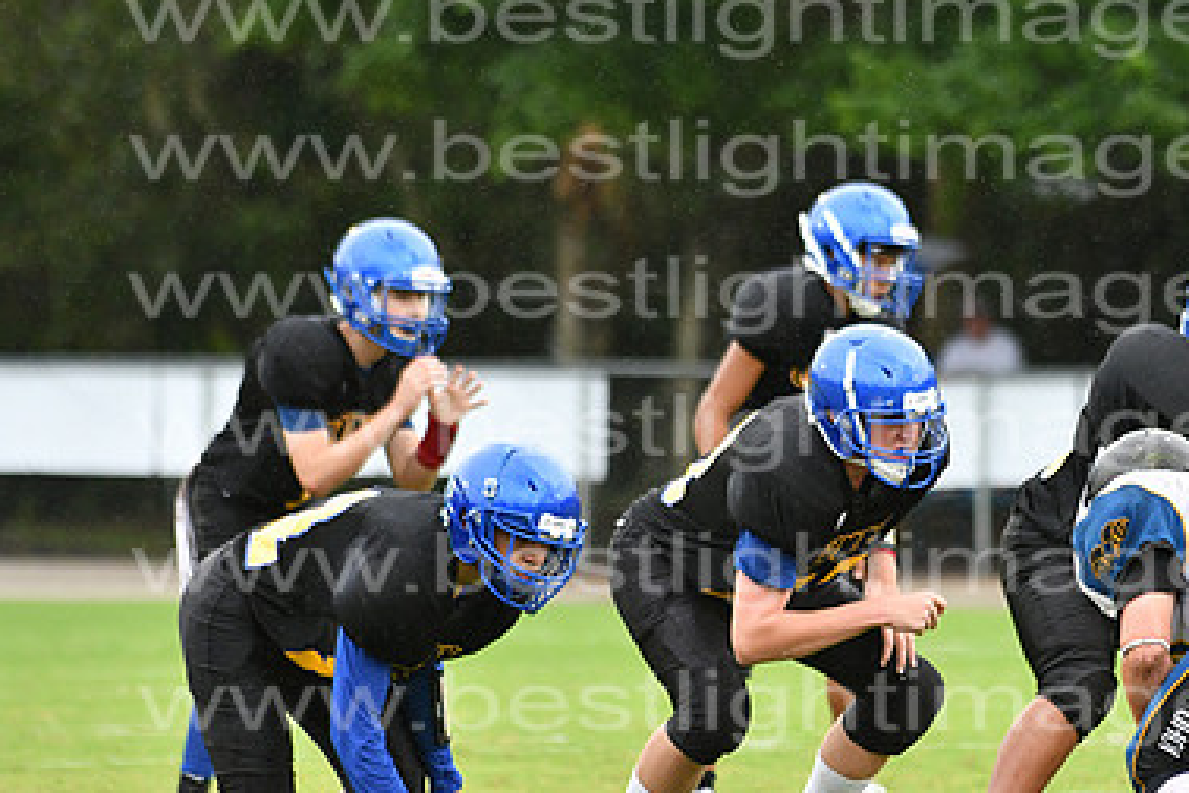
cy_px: 502
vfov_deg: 4.3
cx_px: 852
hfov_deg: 6.4
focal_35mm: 322
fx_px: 10634
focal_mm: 140
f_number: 3.5
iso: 800
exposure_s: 1/1600
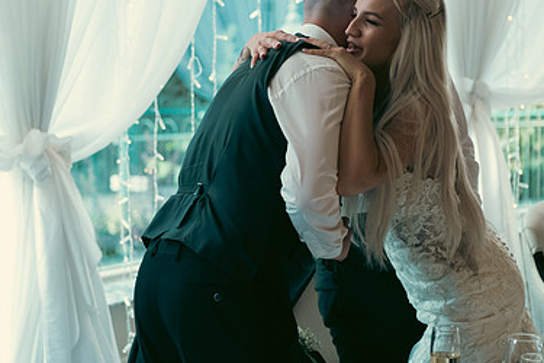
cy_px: 123
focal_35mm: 102
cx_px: 242
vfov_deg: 13.4
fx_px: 1541
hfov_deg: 20.0
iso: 400
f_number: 3.5
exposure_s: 1/160
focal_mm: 66
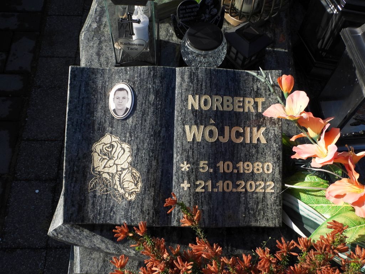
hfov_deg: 52.6
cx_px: 182
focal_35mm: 35
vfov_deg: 40.7
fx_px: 369
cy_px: 137
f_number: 3.2
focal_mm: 6.3
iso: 100
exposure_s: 1/1250
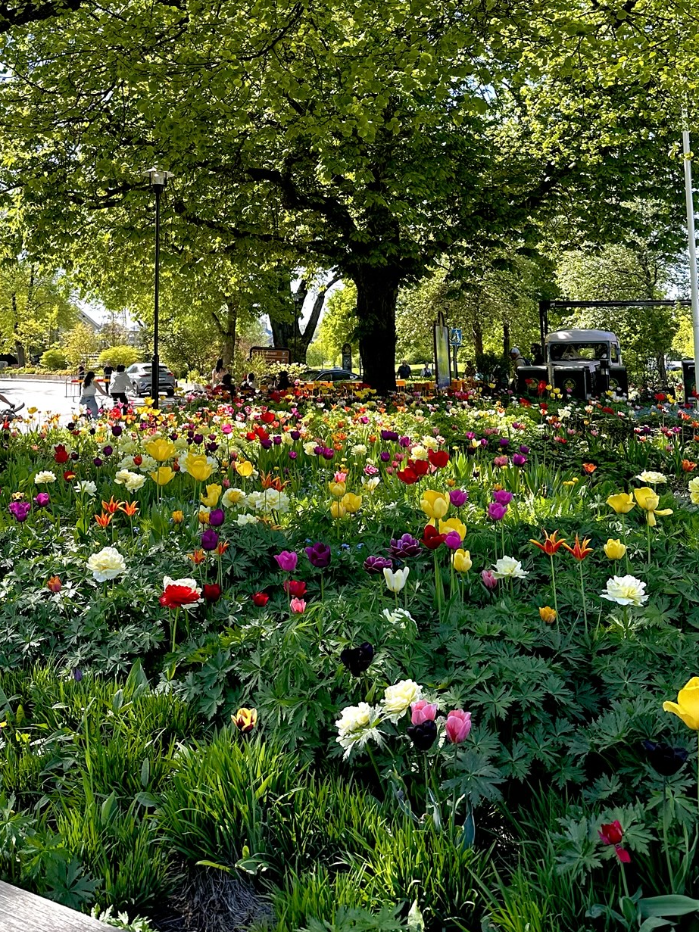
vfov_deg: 46.1
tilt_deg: +6.5
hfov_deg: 36.6
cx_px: 269
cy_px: 228
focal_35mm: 39
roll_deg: -0.1
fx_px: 1050
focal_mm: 6.86
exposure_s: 1/910
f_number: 1.78
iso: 80
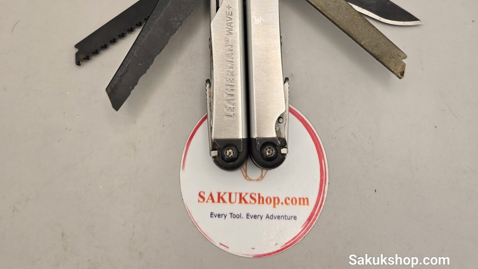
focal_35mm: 34
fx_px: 431
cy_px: -28
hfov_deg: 58.0
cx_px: 237
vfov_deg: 30.8
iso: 40
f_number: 1.7
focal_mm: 6.3
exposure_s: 1/180
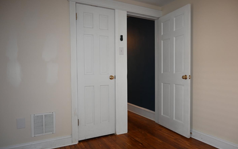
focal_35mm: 25
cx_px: 121
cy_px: 76
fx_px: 162
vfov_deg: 49.3
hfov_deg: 72.5
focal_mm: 16
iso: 400
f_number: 3.5
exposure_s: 1/60
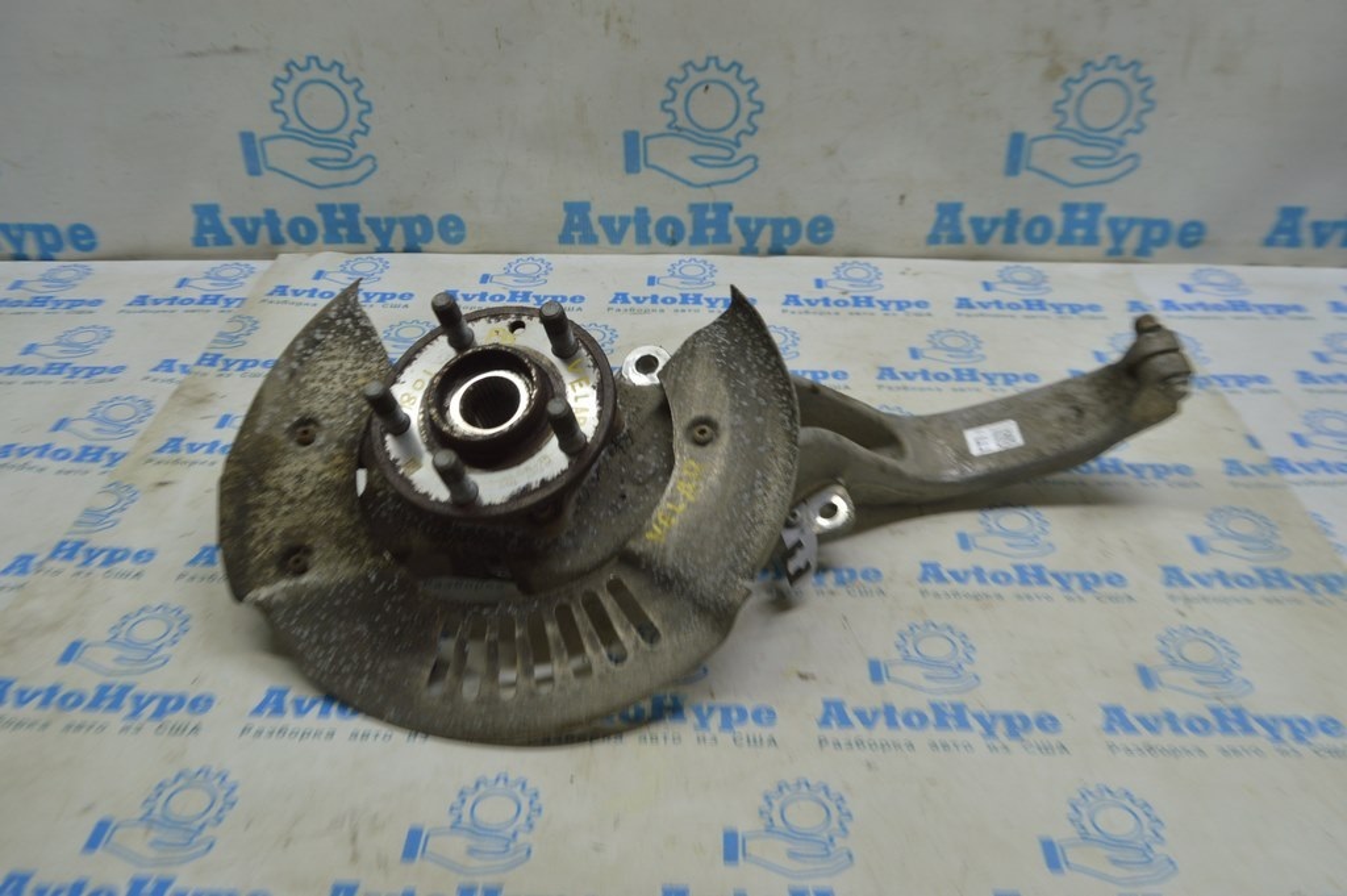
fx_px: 1178
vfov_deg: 41.6
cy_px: 448
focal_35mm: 32
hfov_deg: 59.5
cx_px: 674
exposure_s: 1/40
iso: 400
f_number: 7.1
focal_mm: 21
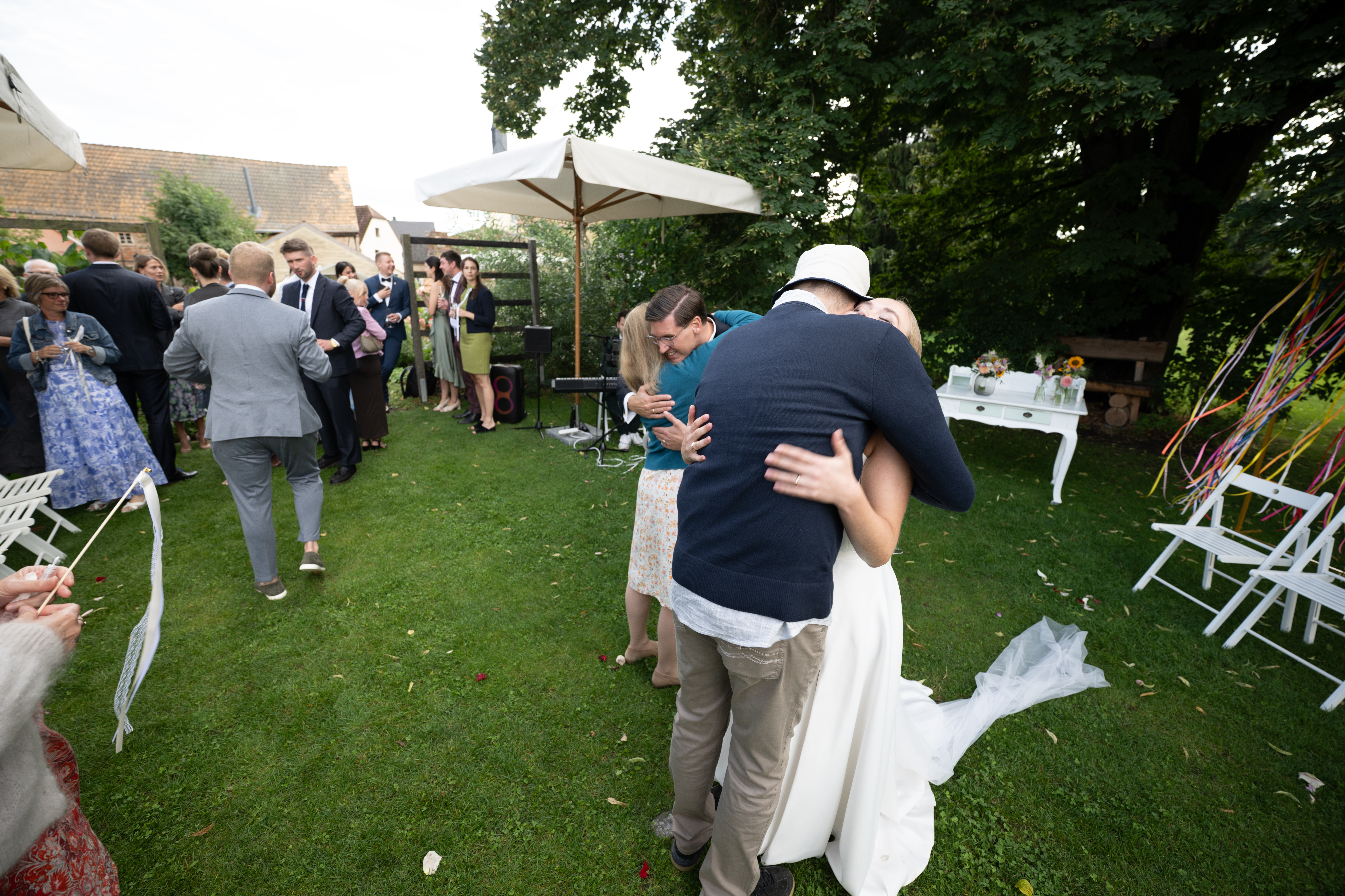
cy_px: 448
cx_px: 672
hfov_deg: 104.3
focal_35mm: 14
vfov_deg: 81.2
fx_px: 523
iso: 160
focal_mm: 14
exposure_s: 1/125
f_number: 3.5
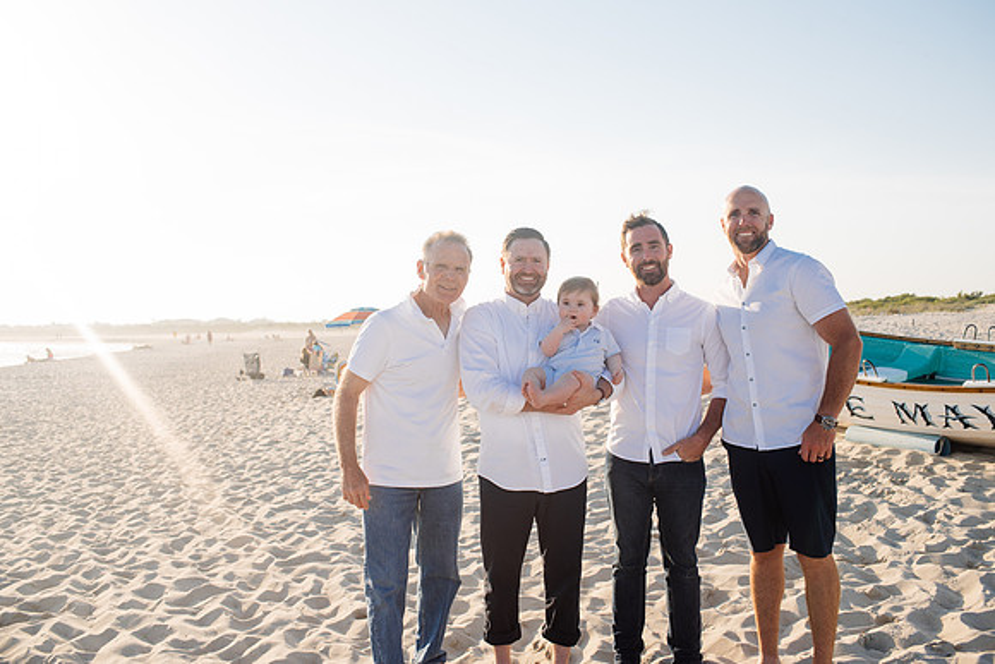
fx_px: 968
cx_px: 498
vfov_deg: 37.9
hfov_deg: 54.4
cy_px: 332
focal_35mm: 35
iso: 160
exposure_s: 1/800
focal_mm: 35
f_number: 4
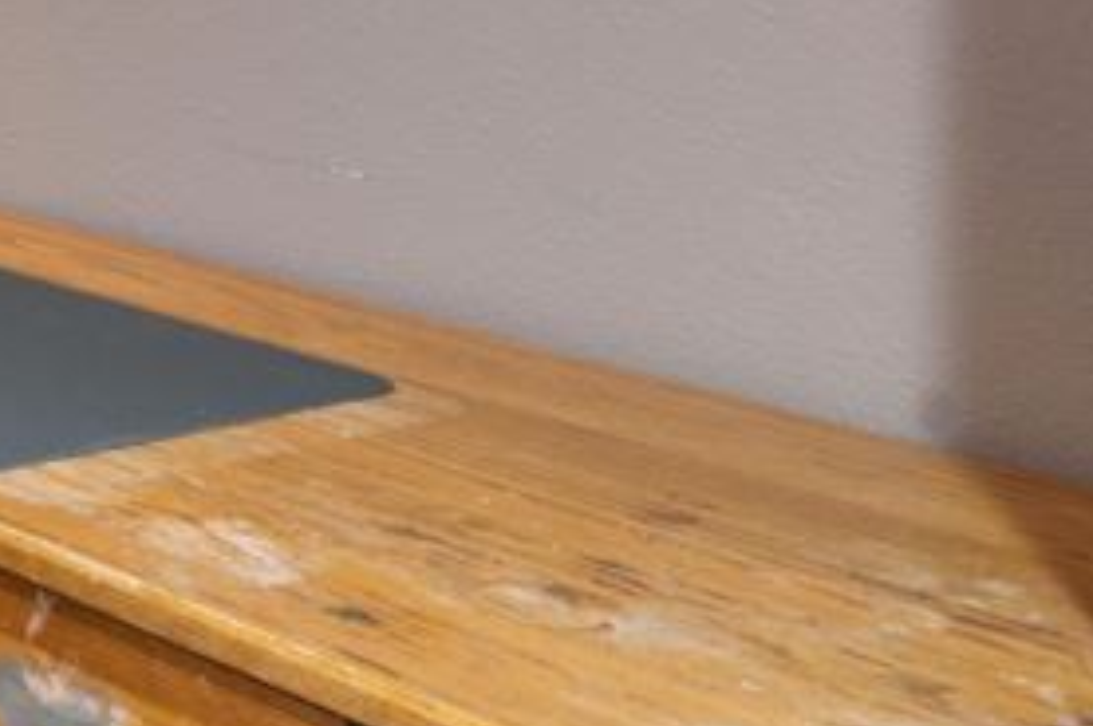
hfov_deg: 17.4
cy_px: -341
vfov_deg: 16.8
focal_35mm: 74
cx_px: -1215
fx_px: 2244
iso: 400
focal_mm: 16
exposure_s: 1
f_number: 10
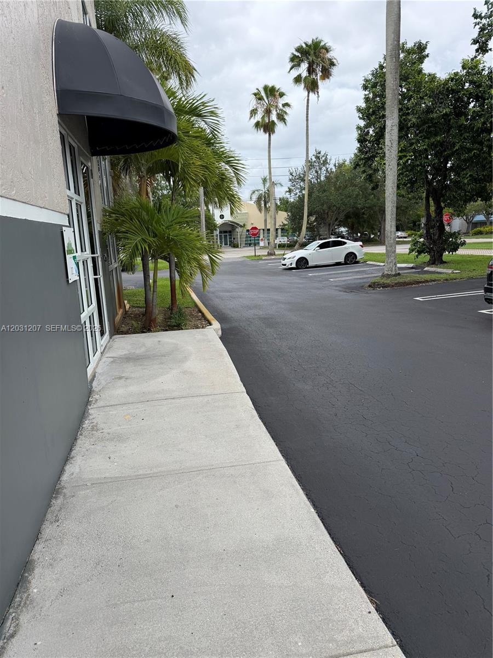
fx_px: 456
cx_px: 246
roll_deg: +1.6
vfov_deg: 71.6
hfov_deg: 56.8
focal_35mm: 24
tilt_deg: -11.4
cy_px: 329
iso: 100
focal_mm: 6.76
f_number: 1.78
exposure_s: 1/2611
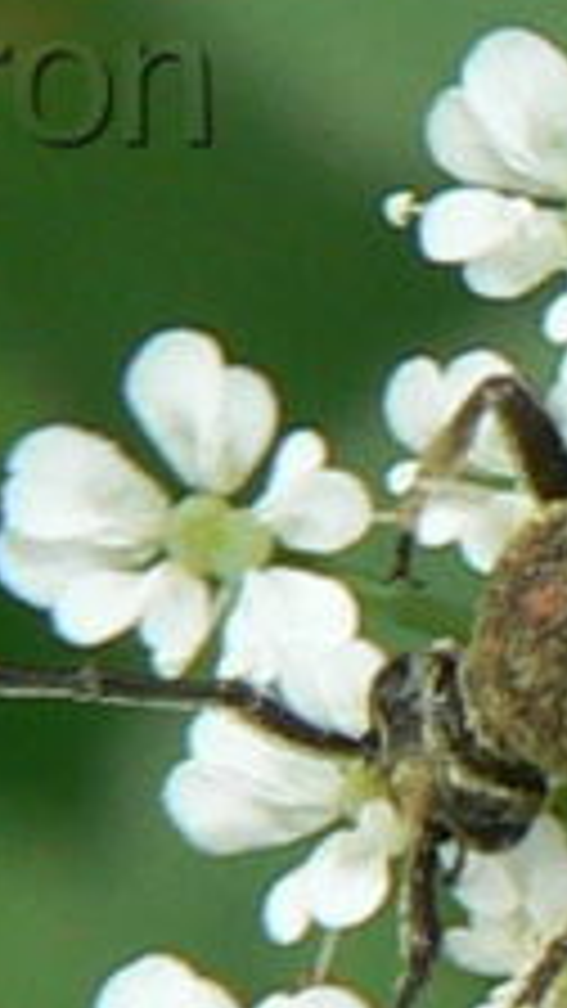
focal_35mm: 105
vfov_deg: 20.1
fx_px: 2806
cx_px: 594
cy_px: 837
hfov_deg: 11.4
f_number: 4
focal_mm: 6
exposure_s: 1/50
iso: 80
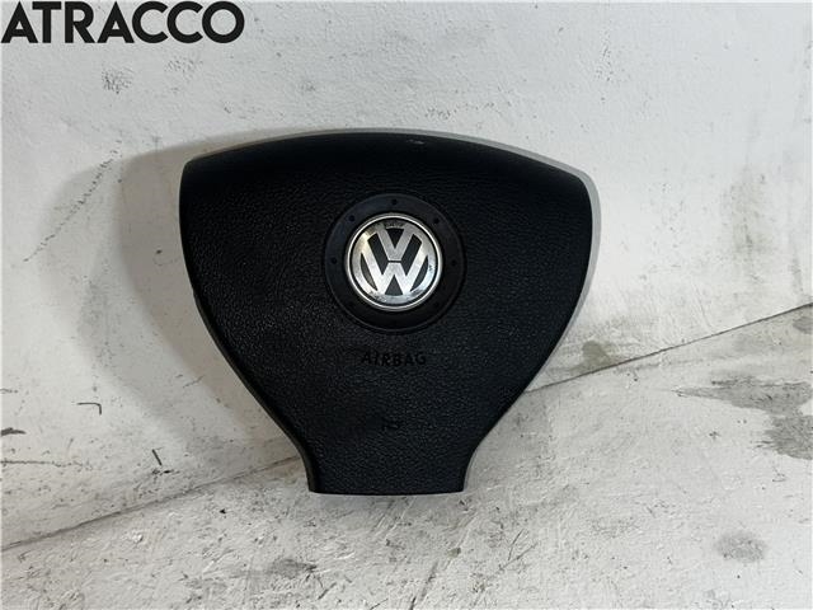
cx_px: 406
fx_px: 1127
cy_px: 305
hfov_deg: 39.7
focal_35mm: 48
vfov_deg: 30.3
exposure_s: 1/177
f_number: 1.78
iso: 40
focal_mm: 6.86
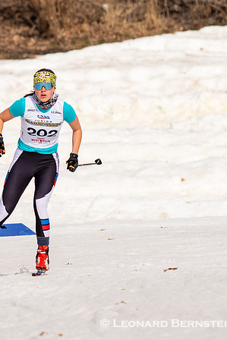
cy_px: 203
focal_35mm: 809
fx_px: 7645
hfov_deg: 1.7
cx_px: 27
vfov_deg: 2.5
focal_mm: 300
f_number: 6.3
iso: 400
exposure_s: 1/2500
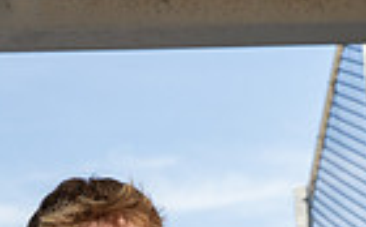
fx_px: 1962
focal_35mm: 197
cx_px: 92
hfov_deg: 10.6
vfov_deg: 6.3
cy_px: 579
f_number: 8
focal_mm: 60
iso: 320
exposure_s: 1/250
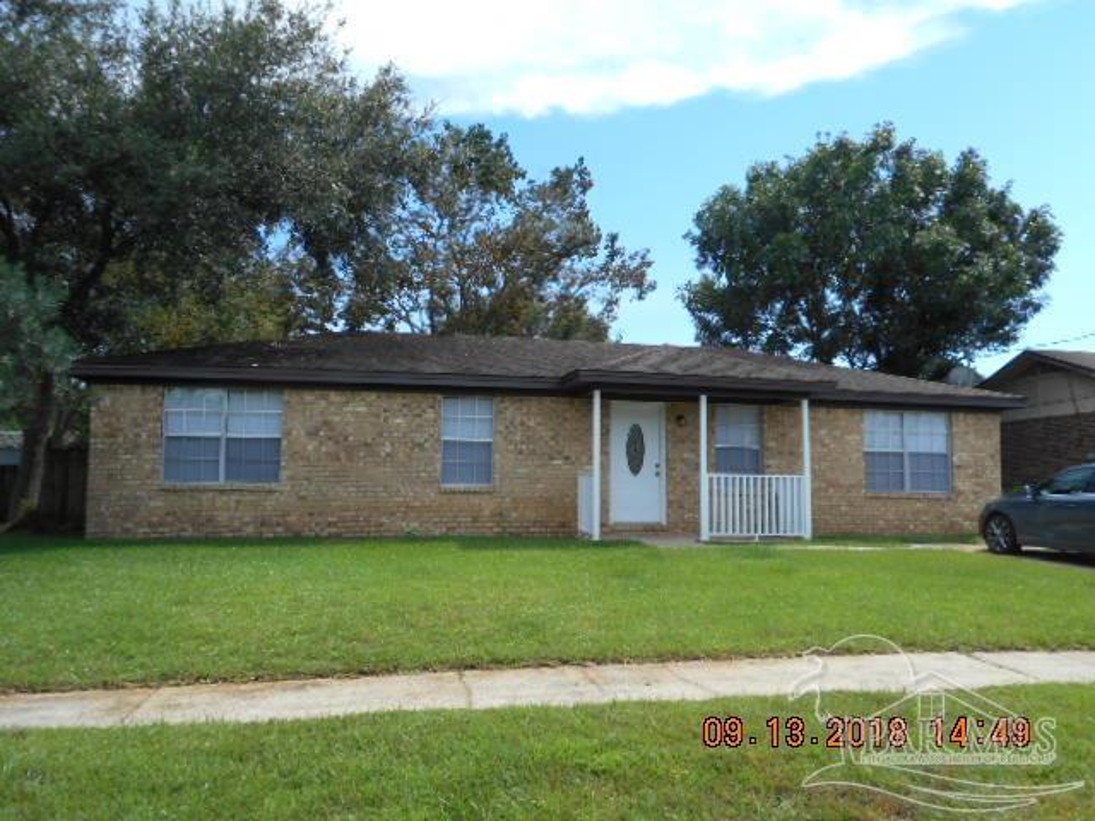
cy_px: 410
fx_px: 917
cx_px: 548
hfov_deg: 61.7
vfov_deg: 48.2
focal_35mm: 29
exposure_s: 1/400
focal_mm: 5.2
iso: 80
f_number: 4
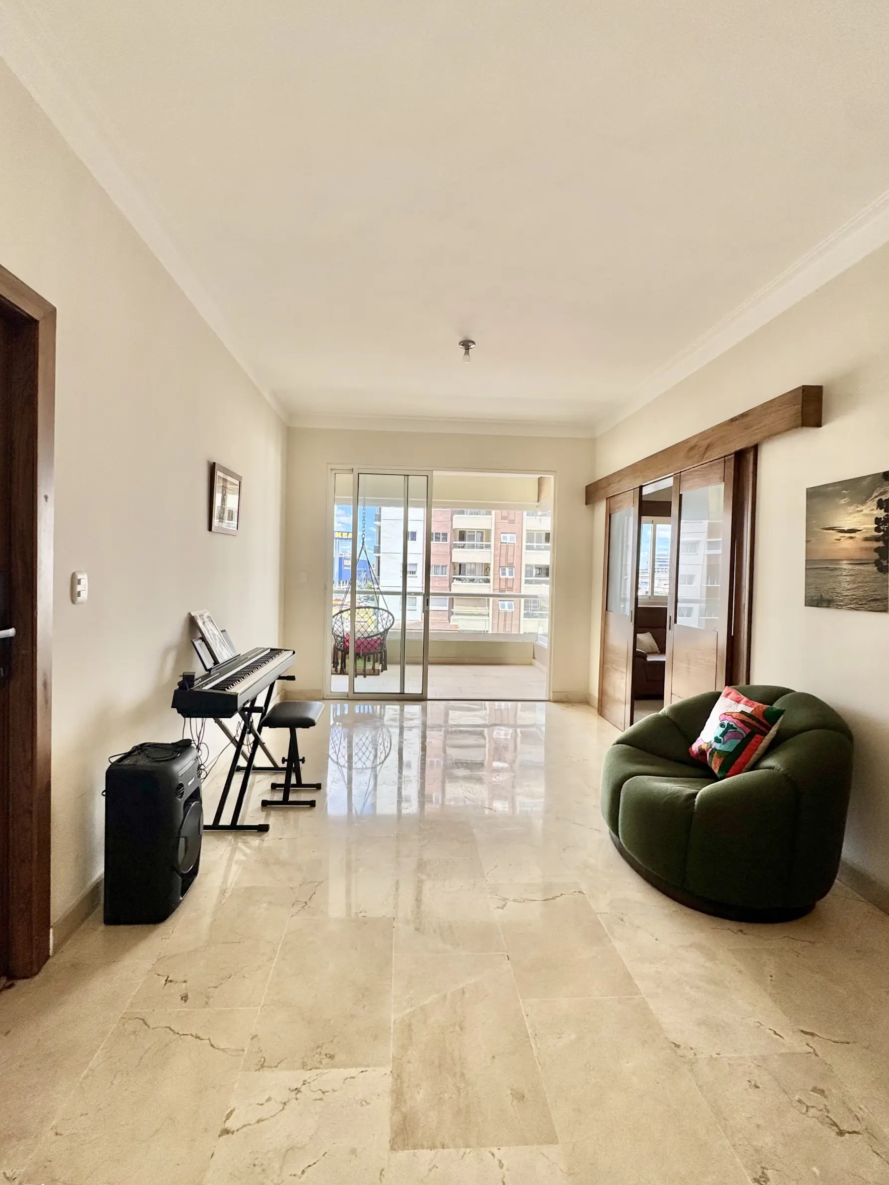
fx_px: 514
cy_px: 583
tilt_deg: -1.7
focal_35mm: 15
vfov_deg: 98.2
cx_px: 430
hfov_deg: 81.7
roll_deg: -0.7
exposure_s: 1/281
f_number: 2.2
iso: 40
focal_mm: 2.22
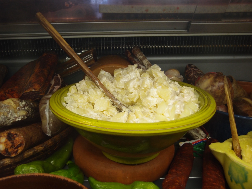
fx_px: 233
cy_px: 94
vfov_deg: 44.2
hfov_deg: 56.8
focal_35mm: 32
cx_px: 126
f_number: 1.8
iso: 100
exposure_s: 1/80
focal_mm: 6.87
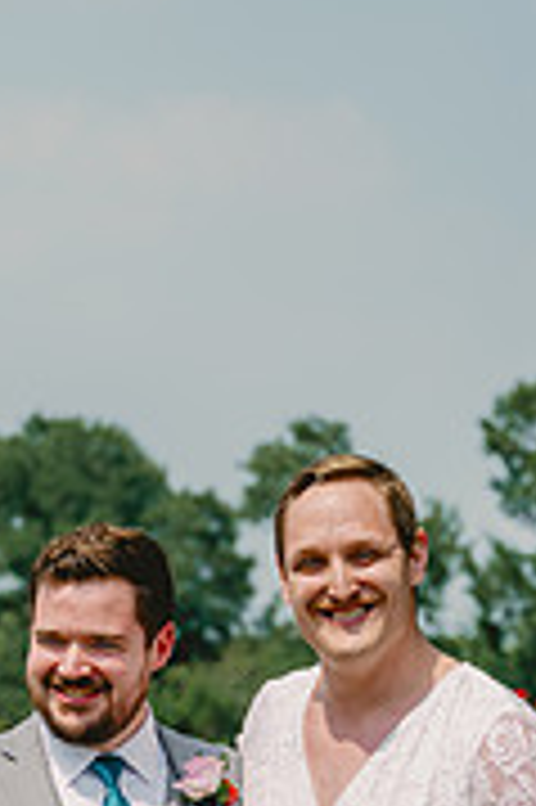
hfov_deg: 9.4
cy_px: 955
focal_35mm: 146
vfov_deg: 13.7
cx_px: 113
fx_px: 3267
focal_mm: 58
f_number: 3.5
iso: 64
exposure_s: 1/1000
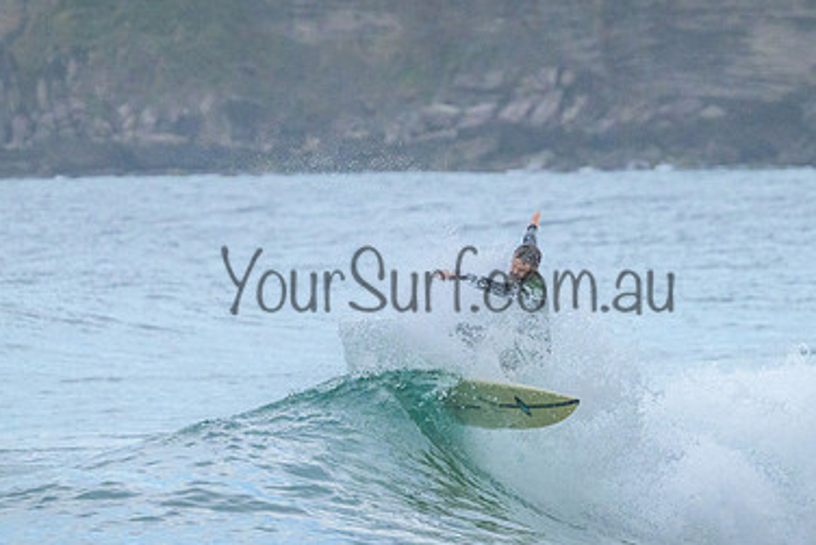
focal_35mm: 848
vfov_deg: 1.6
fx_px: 19228
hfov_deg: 2.4
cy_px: 262
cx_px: 445
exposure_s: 1/1250
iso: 5000
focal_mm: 550
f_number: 11
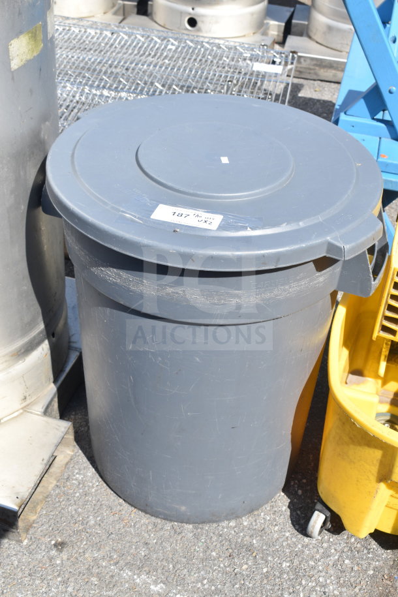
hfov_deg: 28.9
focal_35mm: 46
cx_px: 199
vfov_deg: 42.3
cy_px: 298
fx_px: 771
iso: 200
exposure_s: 1/250
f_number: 8
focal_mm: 31
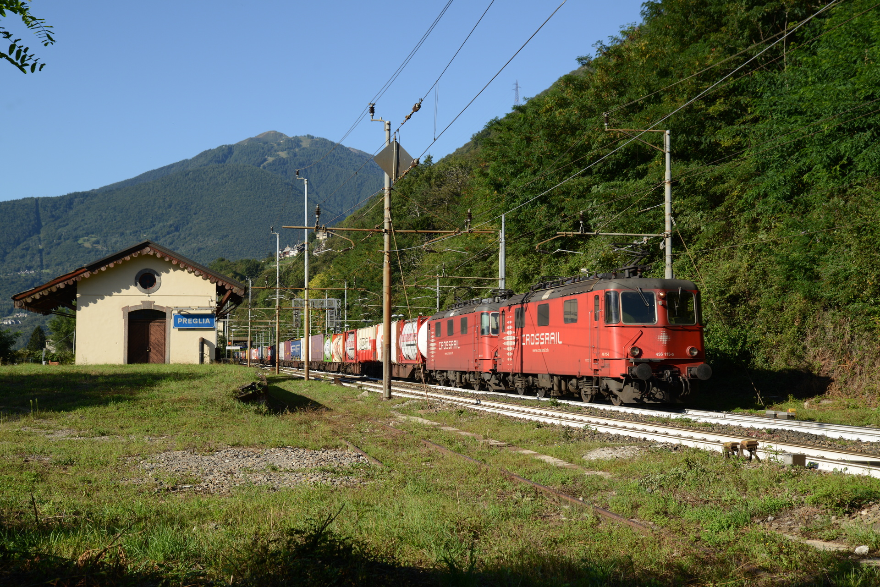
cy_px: 294
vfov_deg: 28.1
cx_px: 440
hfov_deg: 41.1
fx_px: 1174
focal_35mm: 48
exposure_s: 1/640
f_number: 6.3
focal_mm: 48
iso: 200
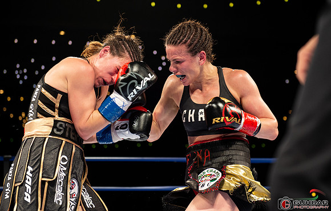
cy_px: 92
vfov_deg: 17.2
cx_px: 179
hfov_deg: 26.8
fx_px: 695
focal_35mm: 77
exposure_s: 1/640
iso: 1600
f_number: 4
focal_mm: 70
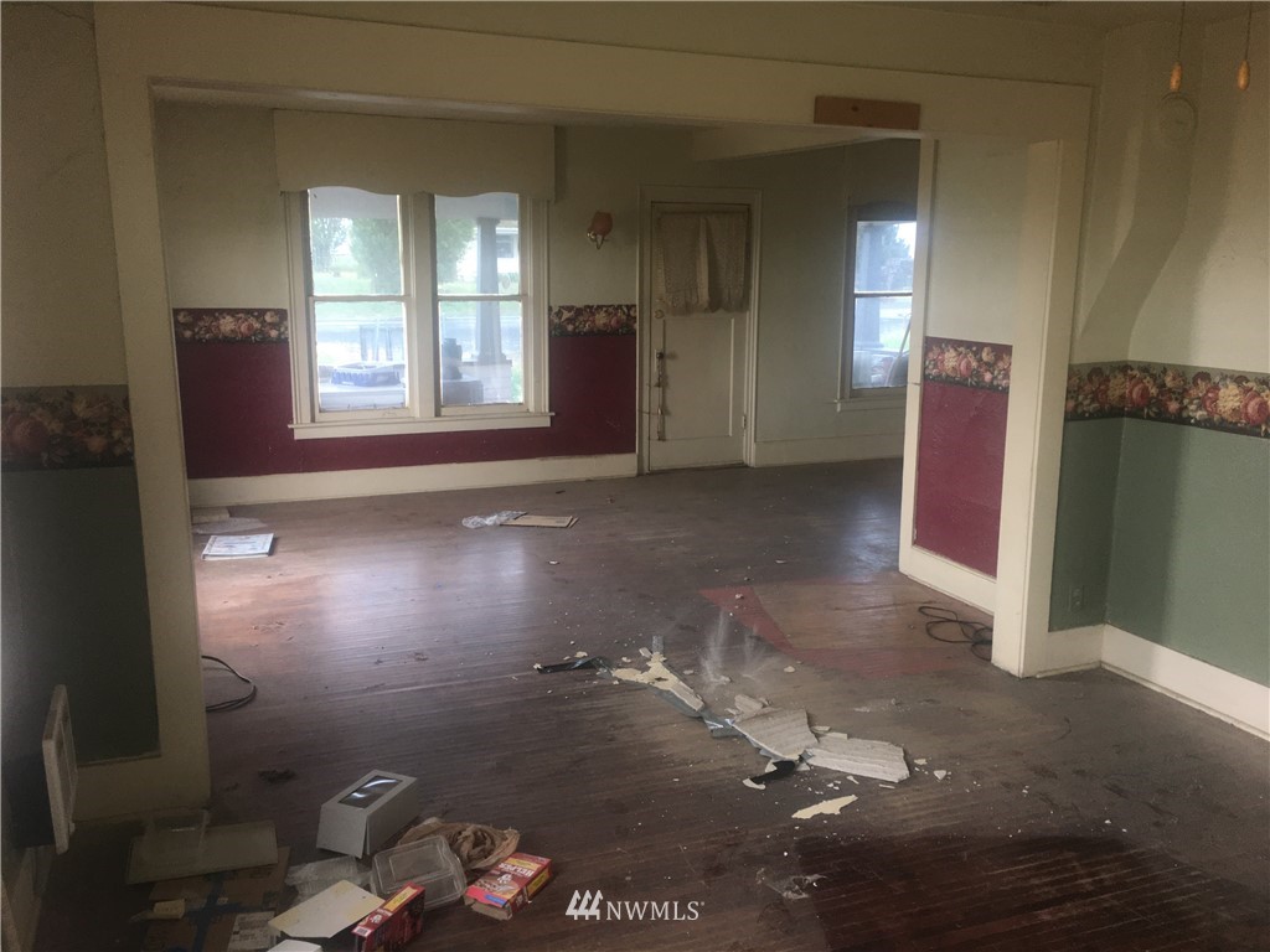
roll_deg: +0.5
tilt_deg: -11.3
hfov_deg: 61.7
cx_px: 635
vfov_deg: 48.2
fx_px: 1064
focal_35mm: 29
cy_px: 476
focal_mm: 4.15
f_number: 2.2
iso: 50
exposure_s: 1/30
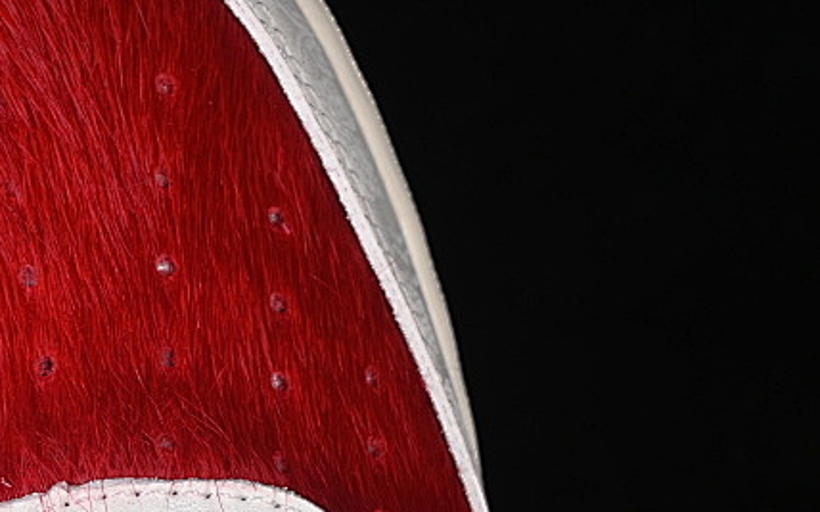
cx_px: 27
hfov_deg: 10.8
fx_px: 4311
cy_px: 493
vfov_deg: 6.8
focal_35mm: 193
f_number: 7.1
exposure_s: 1/80
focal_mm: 50
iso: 160
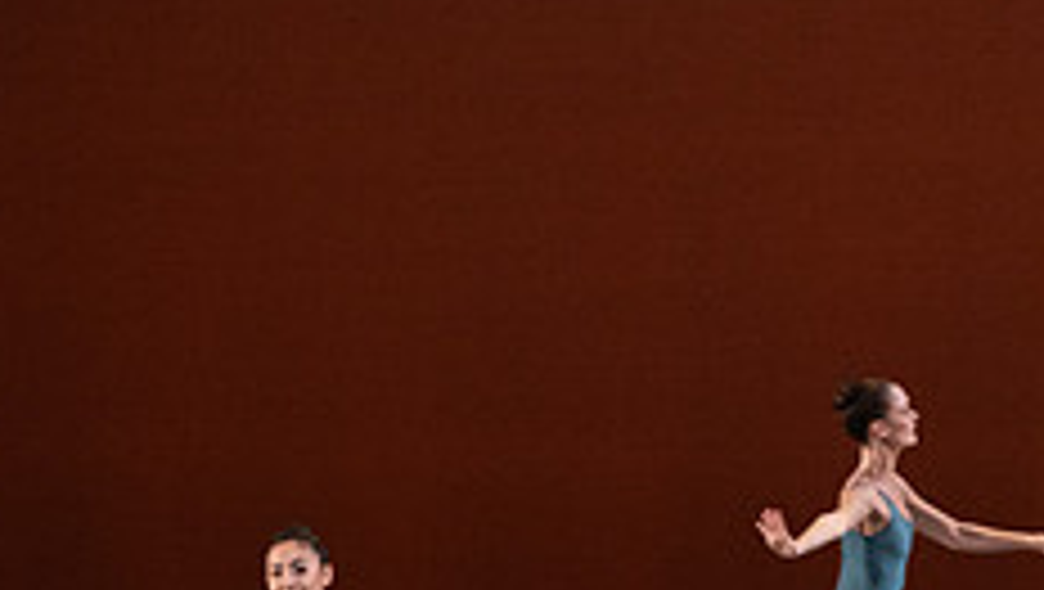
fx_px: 14214
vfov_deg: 2.4
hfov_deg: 4.2
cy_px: 390
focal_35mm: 513
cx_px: 266
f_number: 9
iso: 5000
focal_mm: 196
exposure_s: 1/400
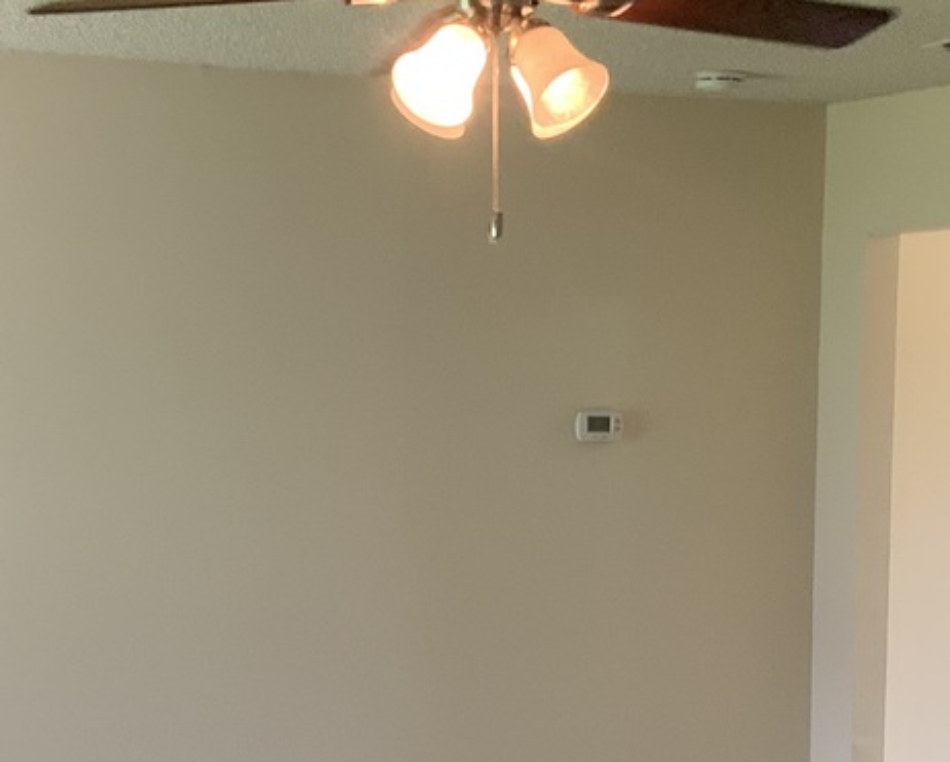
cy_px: 682
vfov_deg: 17.2
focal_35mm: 88
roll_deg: +0.3
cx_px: 525
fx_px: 2476
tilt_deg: -6.2
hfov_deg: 21.7
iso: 80
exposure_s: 1/60
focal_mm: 3
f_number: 1.8
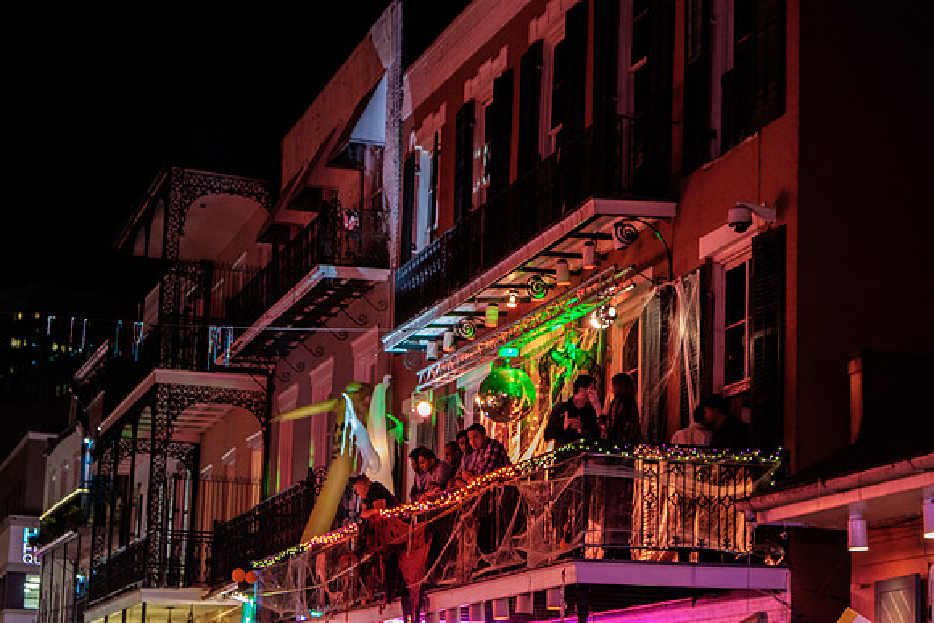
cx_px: 467
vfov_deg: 16.5
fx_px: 2154
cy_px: 312
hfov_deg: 24.5
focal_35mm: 83
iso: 3200
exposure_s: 1/15
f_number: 4
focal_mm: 55
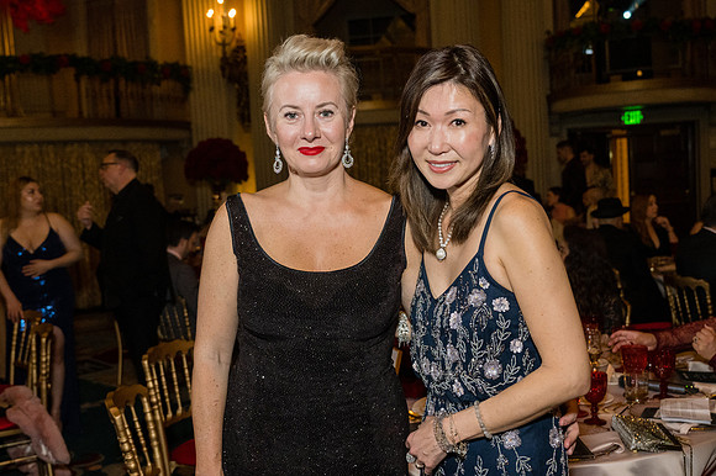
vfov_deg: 34.2
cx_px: 358
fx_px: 775
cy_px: 238
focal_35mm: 39
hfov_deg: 49.6
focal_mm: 26.5
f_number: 3.2
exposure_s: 1/160
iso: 2000
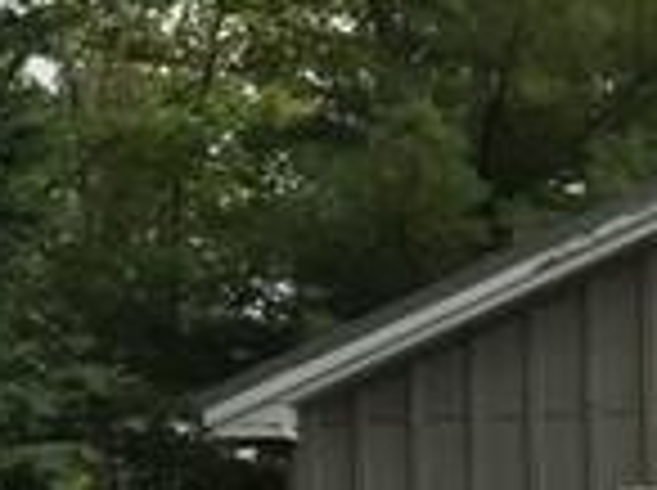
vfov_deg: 7.1
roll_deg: +1.3
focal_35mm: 204
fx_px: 3865
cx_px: 1917
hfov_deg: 8.3
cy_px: 787
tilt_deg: +2.6
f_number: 2.2
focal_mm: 4.15
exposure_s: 1/746
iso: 32
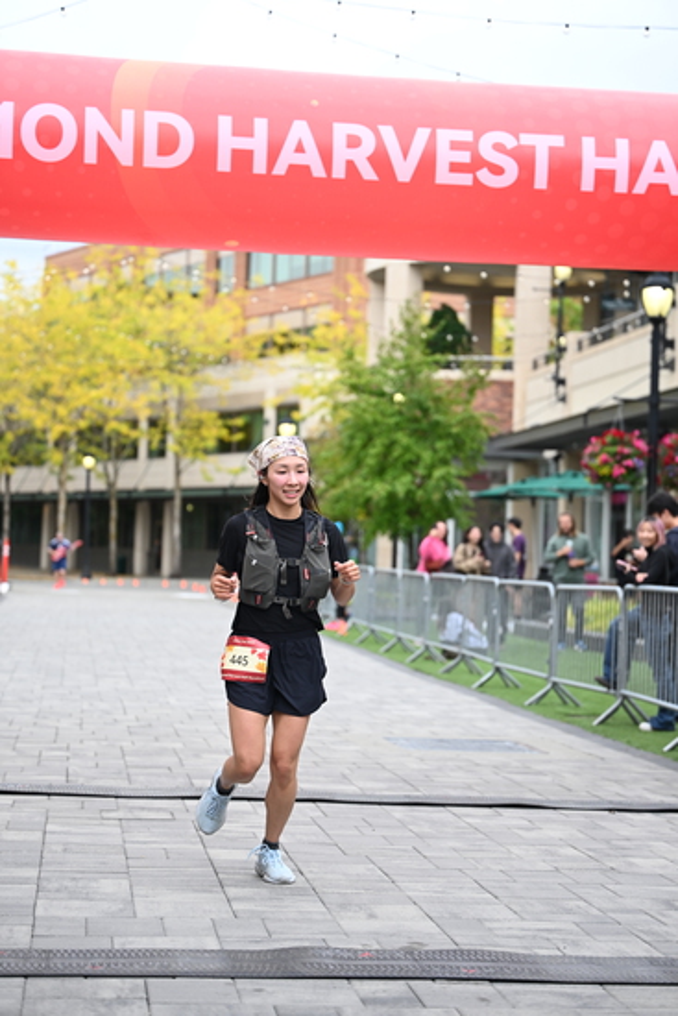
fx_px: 2061
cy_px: 508
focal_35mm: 73
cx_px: 339
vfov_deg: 27.7
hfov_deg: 18.7
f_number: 2.8
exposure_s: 1/2000
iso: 640
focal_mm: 73
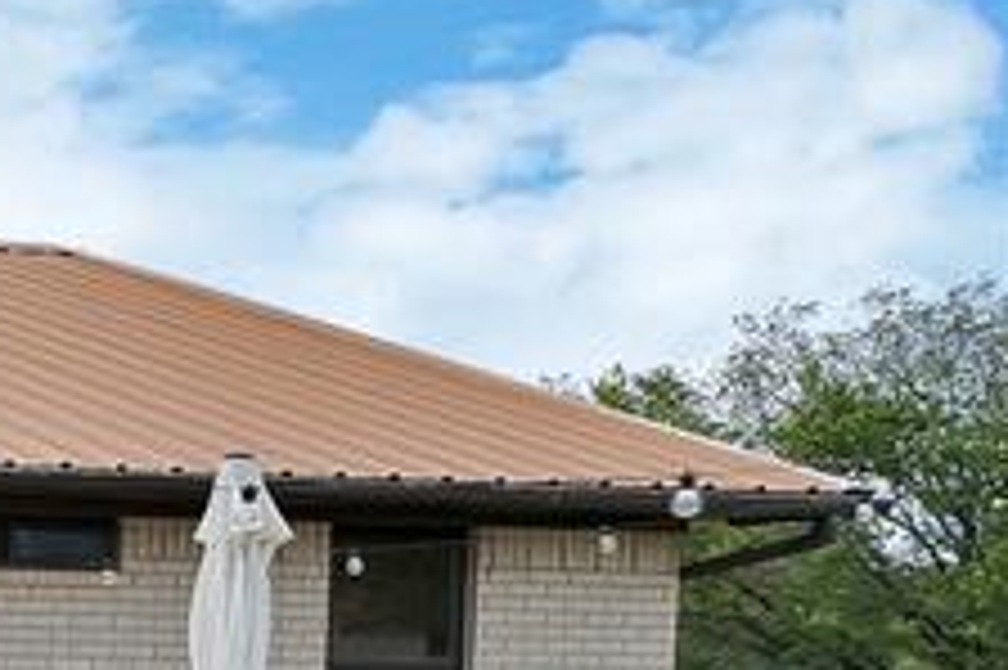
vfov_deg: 23.2
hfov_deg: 16.3
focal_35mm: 55
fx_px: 1539
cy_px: 719
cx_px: -1287
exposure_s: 1/160
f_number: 9
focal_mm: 12
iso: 640
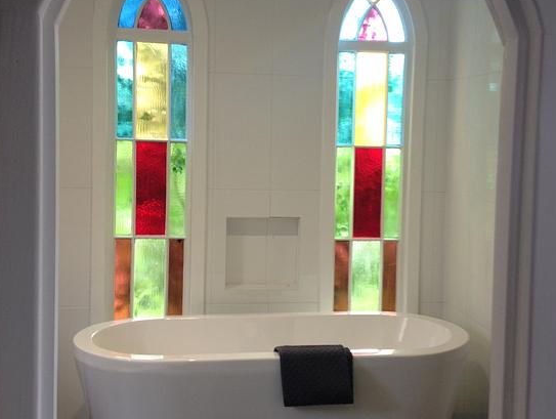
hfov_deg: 46.7
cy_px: 183
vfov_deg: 36.0
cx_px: 280
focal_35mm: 40
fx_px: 643
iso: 50
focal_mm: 4.28
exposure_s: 1/20
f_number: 2.4
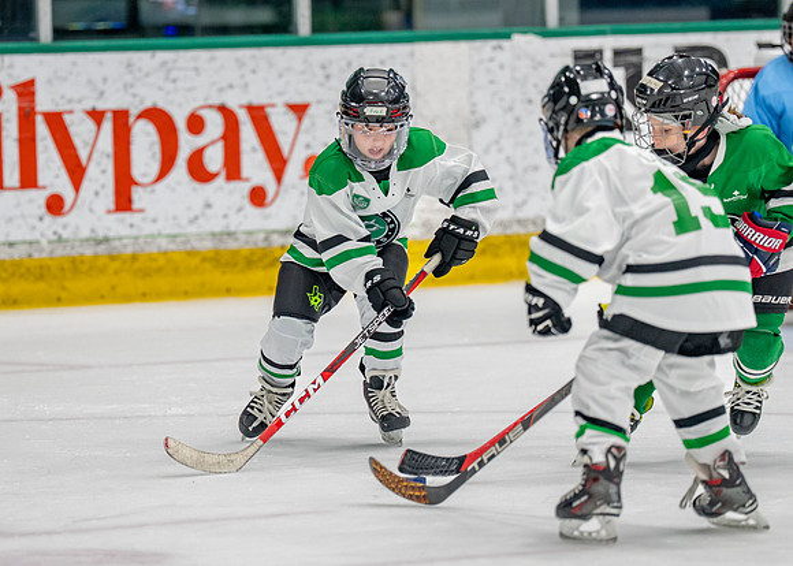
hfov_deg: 7.5
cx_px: 328
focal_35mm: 268
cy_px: 249
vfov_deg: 5.4
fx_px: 6034
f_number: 2.8
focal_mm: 162
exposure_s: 1/1250
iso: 1000
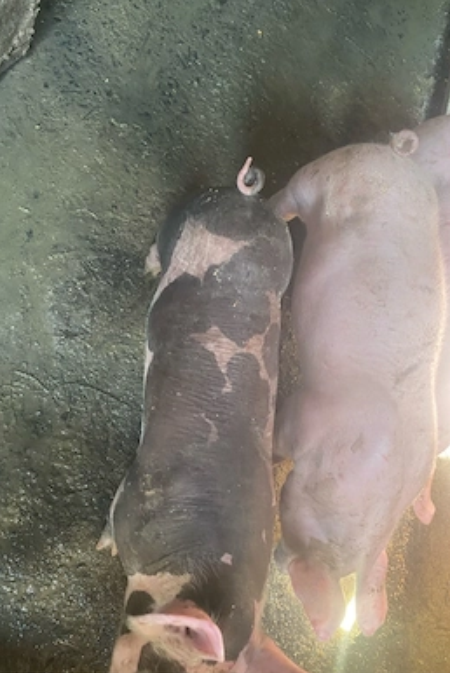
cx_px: 232
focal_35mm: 28
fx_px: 524
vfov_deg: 65.4
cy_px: 328
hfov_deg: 46.5
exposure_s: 1/60
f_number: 1.8
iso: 160
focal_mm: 4.25
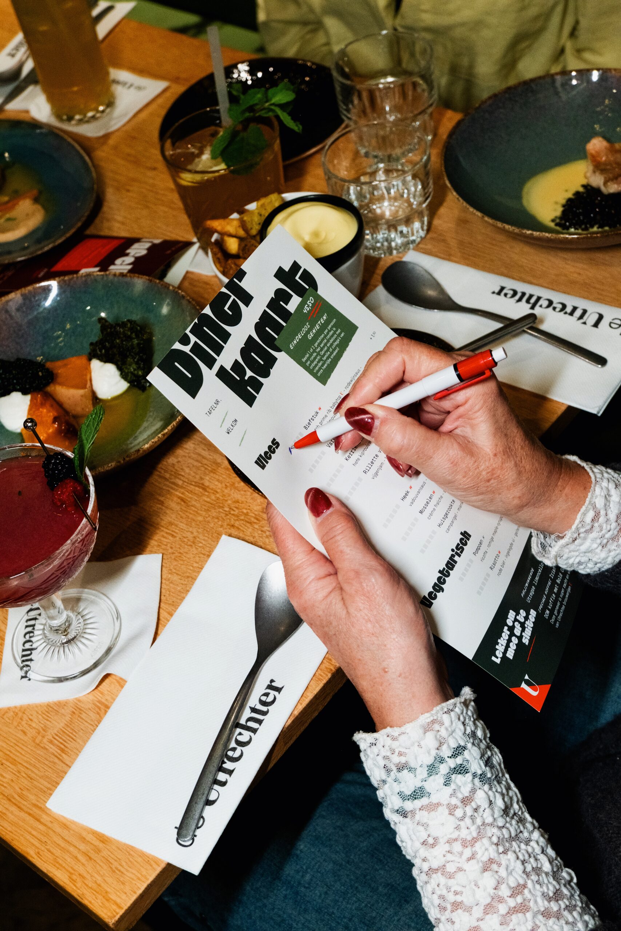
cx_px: 310
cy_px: 466
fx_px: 1293
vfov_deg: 39.6
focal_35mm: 50
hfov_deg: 27.0
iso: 500
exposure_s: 1/60
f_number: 4.9
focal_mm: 33.3
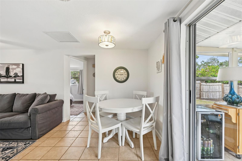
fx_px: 94
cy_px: 80
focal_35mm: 14
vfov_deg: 81.1
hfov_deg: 104.3
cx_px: 121
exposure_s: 1/50
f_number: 8
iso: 400
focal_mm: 14
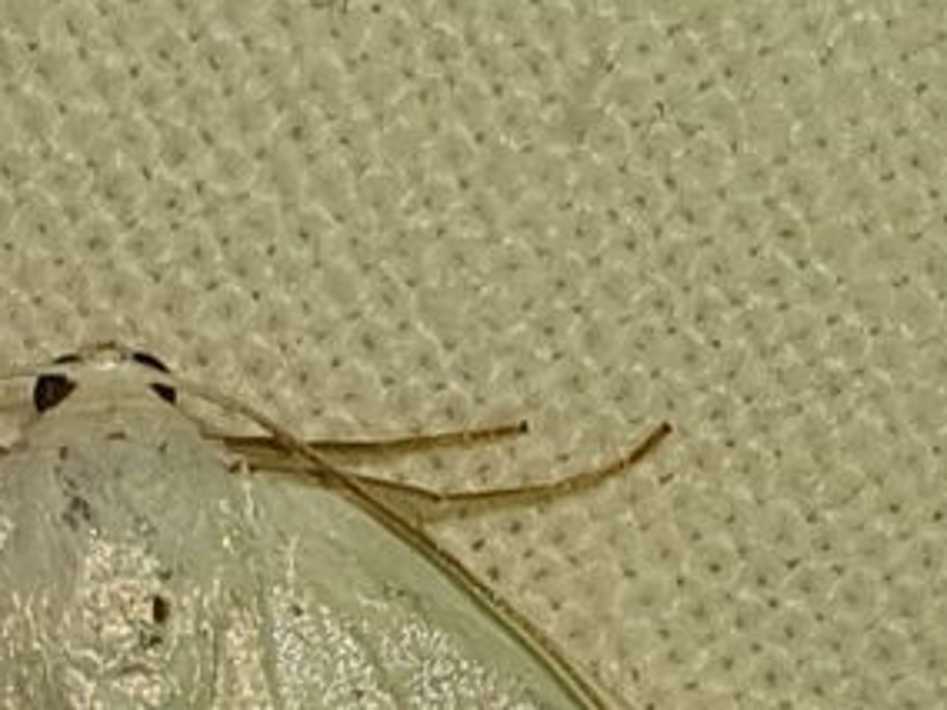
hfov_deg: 24.4
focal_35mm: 78
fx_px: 2134
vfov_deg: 17.6
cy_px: 953
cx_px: 125
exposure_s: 1/1560
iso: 50
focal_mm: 4.3
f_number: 2.4
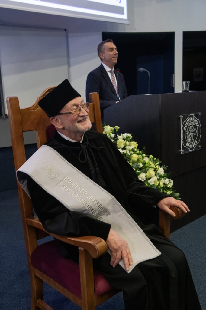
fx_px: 326
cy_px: 155
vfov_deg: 50.7
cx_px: 103
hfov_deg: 35.0
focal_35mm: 38
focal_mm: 38
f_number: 5.6
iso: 6400
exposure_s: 1/125
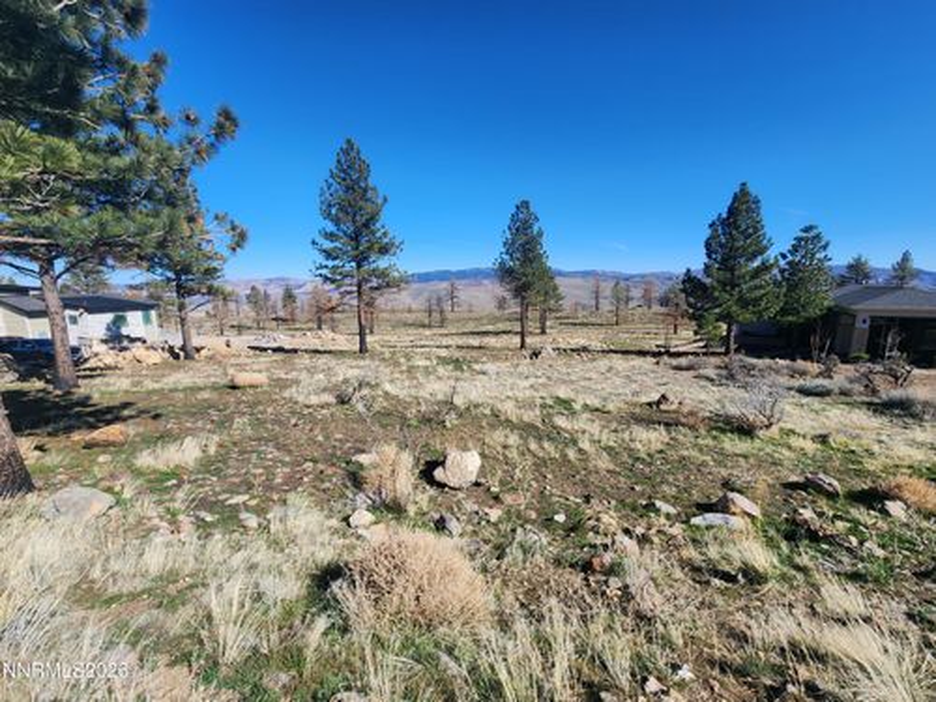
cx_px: 468
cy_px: 351
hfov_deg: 106.2
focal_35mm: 13
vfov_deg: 89.9
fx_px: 352
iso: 50
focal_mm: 2.2
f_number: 2.2
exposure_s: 1/1839
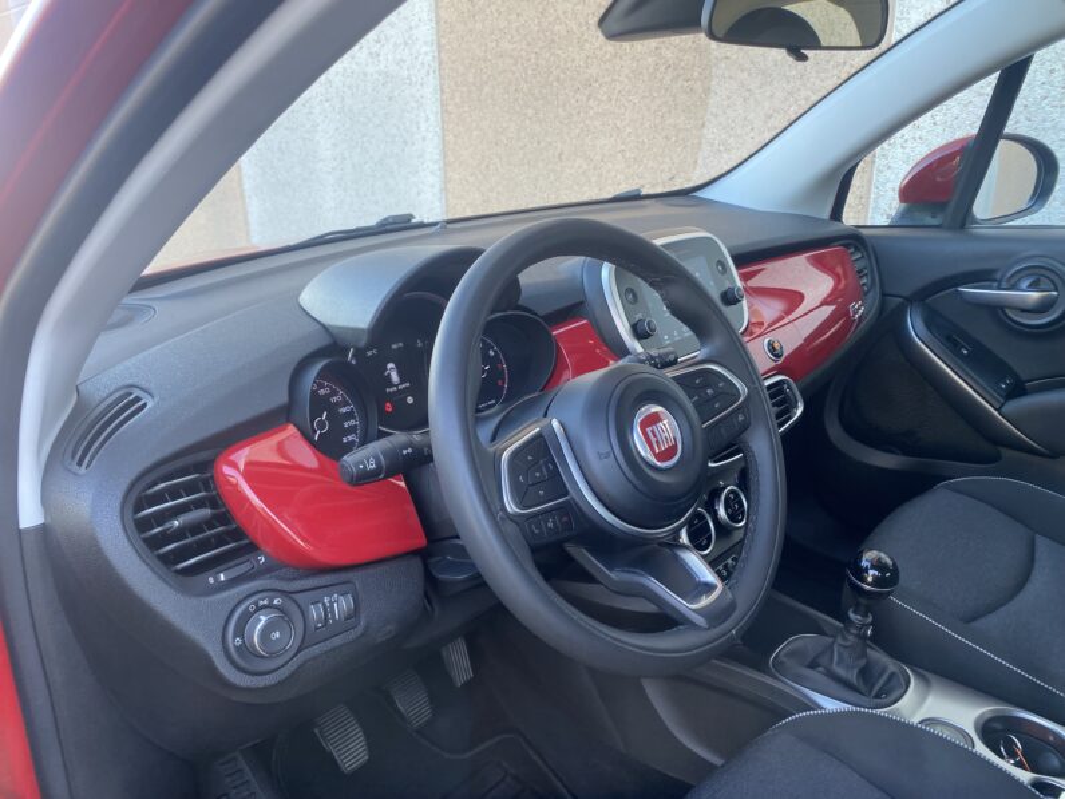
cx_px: 532
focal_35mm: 26
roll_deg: +1.1
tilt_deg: -19.6
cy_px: 400
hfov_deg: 67.3
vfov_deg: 53.1
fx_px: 800
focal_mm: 4.25
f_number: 1.8
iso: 64
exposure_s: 1/121
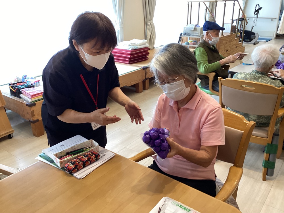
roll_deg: +1.0
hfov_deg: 58.4
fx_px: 254
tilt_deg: -22.2
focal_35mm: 31
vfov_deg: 45.4
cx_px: 142
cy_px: 106
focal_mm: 3.3
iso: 100
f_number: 2.4
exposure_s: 1/60
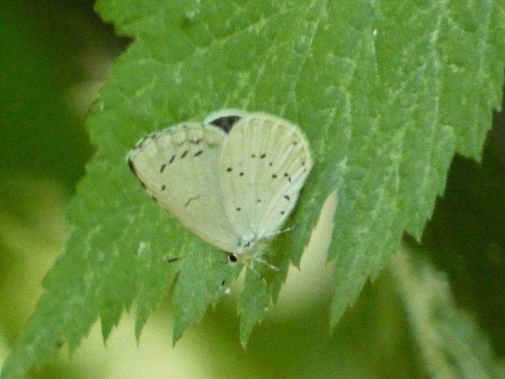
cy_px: 190
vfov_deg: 1.2
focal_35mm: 1200
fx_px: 17509
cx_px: 252
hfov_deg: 1.7
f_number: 5.9
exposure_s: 1/125
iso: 1600
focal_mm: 215
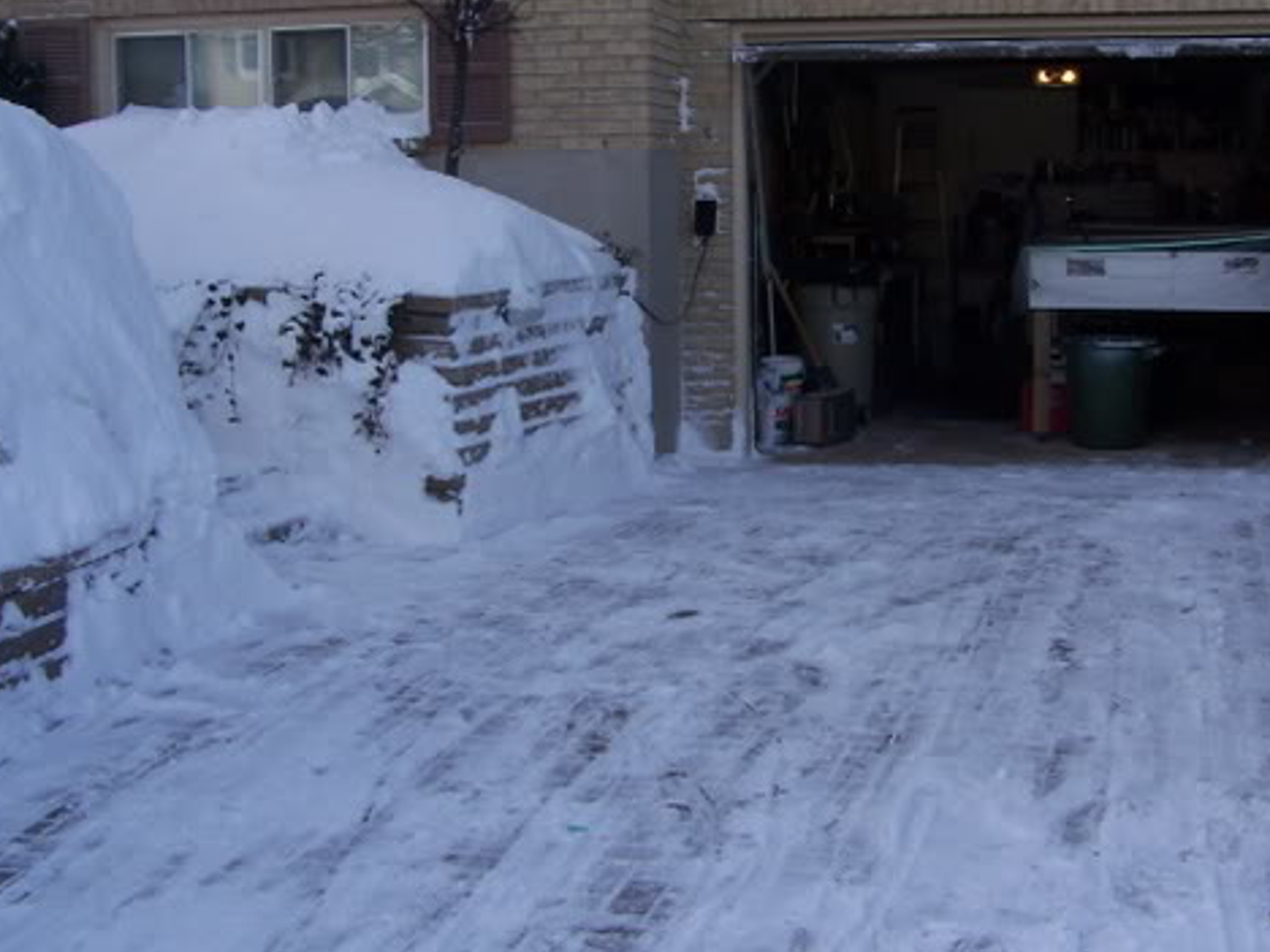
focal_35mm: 52
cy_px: 366
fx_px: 1908
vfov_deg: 27.9
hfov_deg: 36.7
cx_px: 741
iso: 80
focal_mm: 6.3
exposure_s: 1/640
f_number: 4
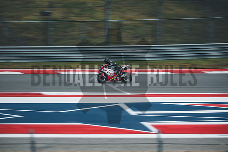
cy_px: 76
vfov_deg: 3.3
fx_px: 2660
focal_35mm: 420
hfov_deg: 4.9
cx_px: 114
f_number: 2.8
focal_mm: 280
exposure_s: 1/80
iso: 160
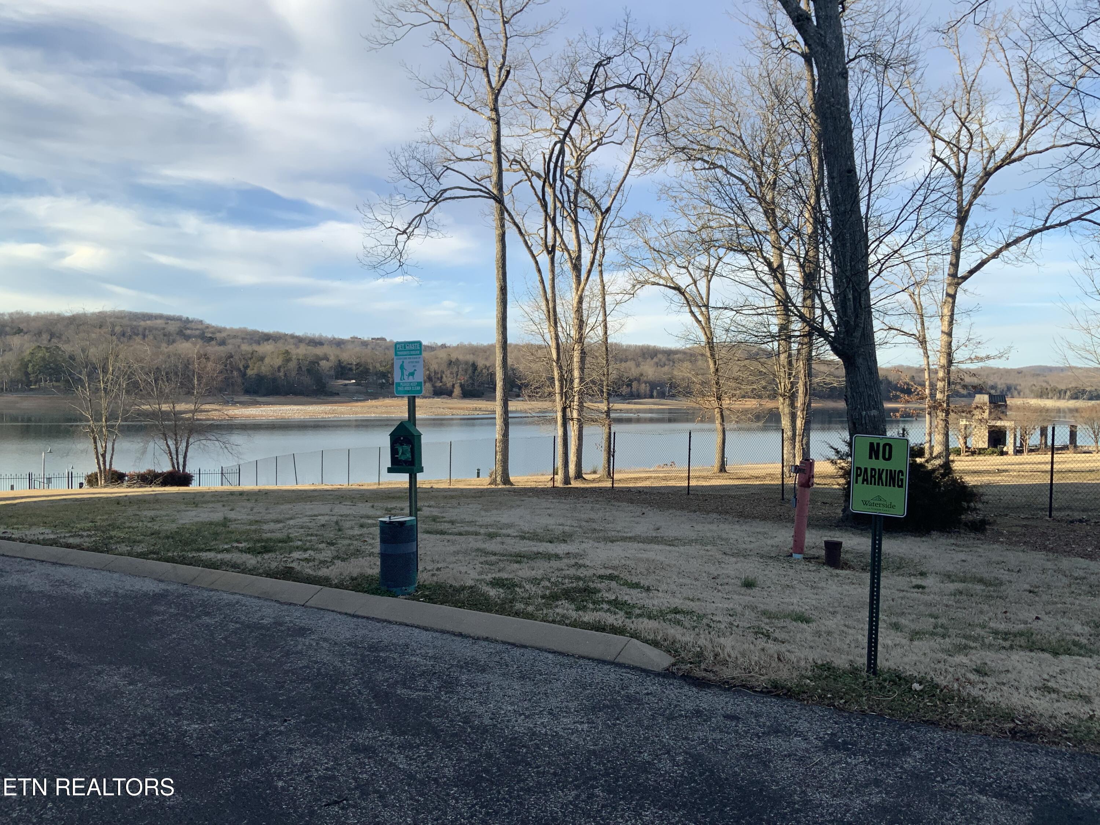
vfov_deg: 48.2
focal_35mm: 29
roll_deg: -0.6
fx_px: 922
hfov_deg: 61.7
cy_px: 412
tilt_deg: -0.2
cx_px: 550
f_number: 1.8
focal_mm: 3
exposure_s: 1/1015
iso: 16
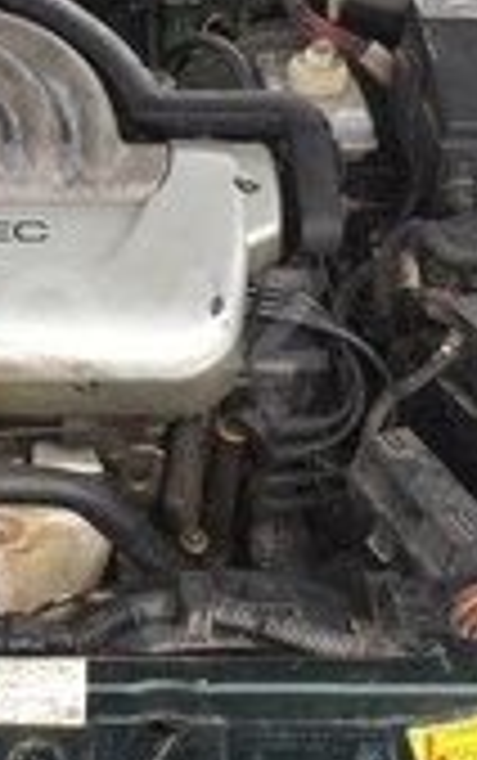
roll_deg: -0.7
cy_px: 319
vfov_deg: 23.0
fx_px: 1867
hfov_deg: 14.3
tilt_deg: -33.2
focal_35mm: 90
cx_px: -18
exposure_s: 1/159
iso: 32
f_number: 2.2
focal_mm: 4.15
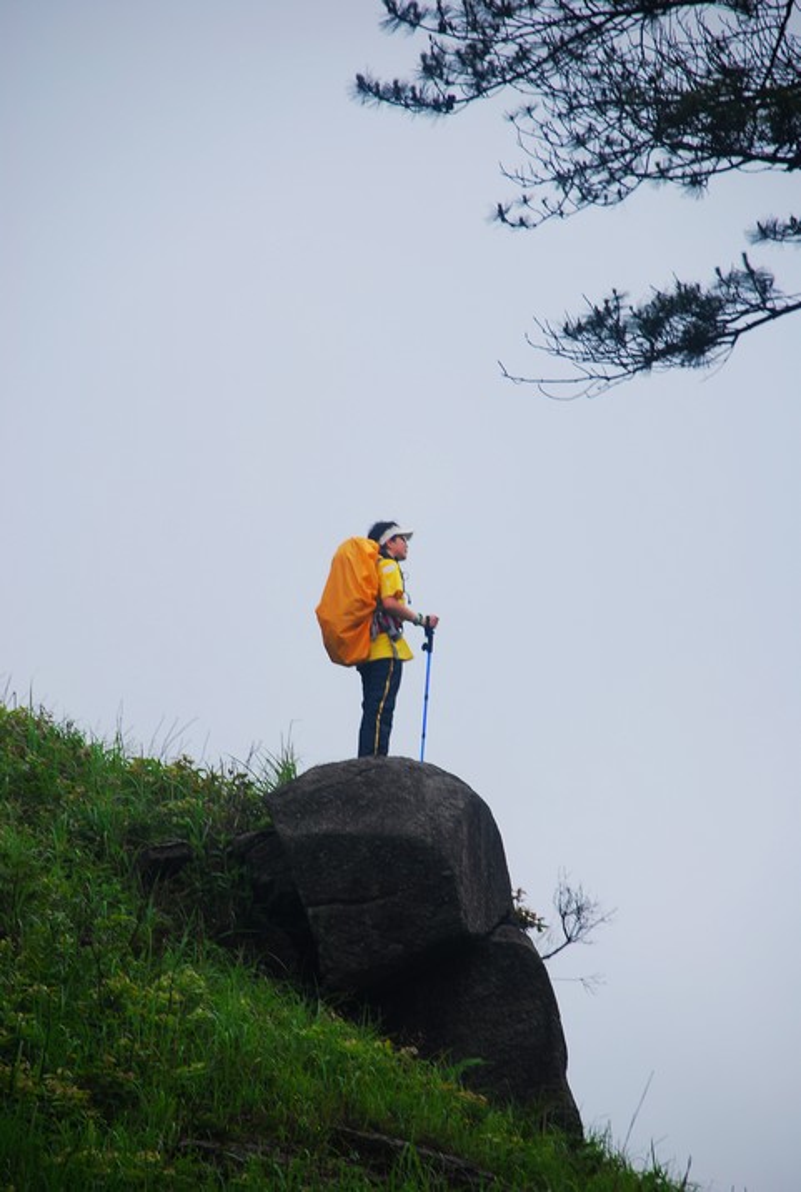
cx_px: 400
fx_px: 8963
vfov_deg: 7.6
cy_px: 596
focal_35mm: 270
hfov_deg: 5.1
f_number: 6.3
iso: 100
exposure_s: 1/100
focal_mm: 180
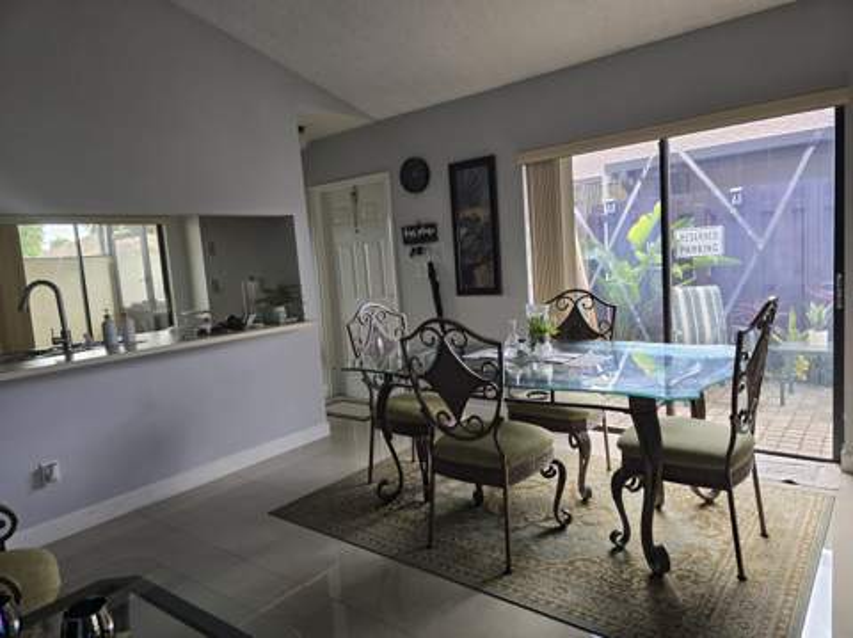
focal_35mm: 23
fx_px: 566
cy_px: 319
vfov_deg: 58.8
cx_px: 426
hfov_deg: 74.0
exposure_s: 1/180
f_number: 1.7
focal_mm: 6.3
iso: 125
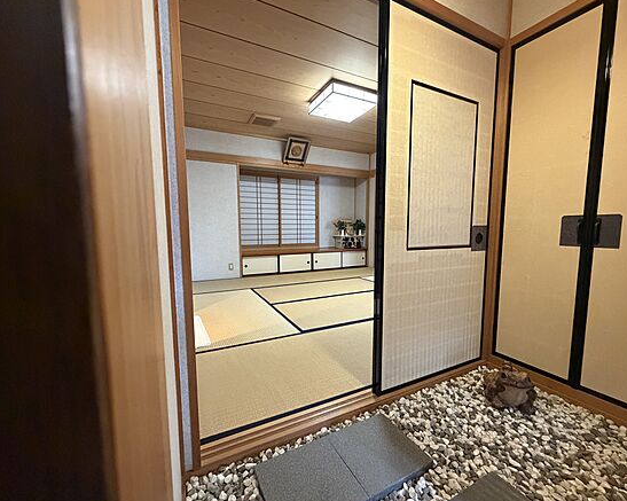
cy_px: 253
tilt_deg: -5.6
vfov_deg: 84.0
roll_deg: +0.5
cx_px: 324
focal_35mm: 15
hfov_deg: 96.8
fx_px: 278
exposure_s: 1/60
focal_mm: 2.22
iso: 800
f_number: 2.2
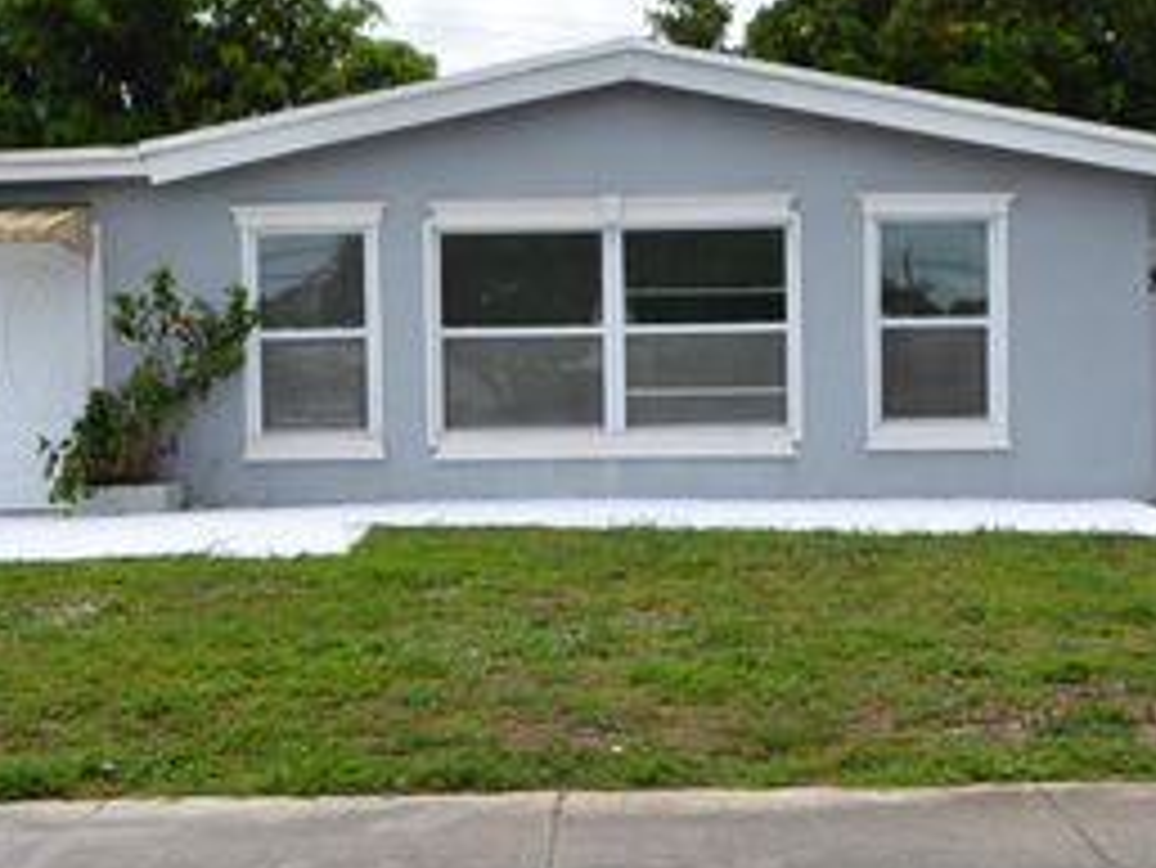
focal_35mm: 56
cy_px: 416
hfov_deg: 34.3
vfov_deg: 26.1
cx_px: 598
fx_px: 1871
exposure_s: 1/250
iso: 100
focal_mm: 20
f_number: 8
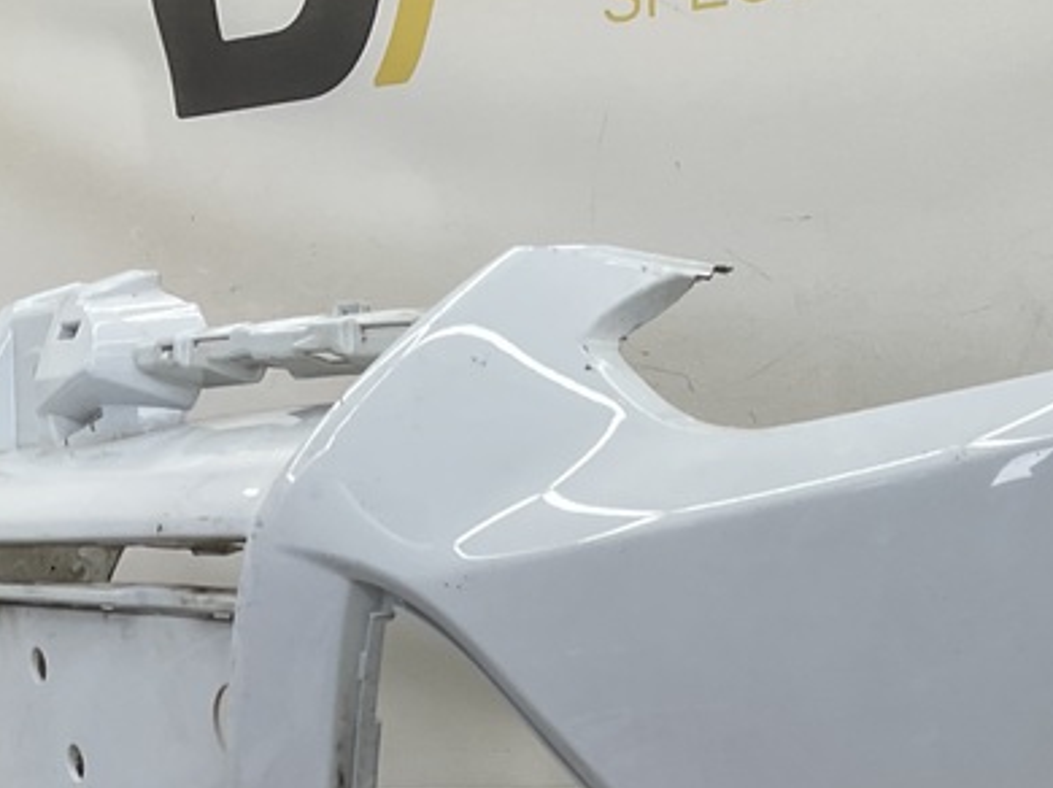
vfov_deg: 18.9
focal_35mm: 75
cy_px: 839
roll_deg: +3.1
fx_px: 2280
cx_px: 1115
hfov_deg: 24.5
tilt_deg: -13.3
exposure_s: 1/140
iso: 16
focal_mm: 3
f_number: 1.8
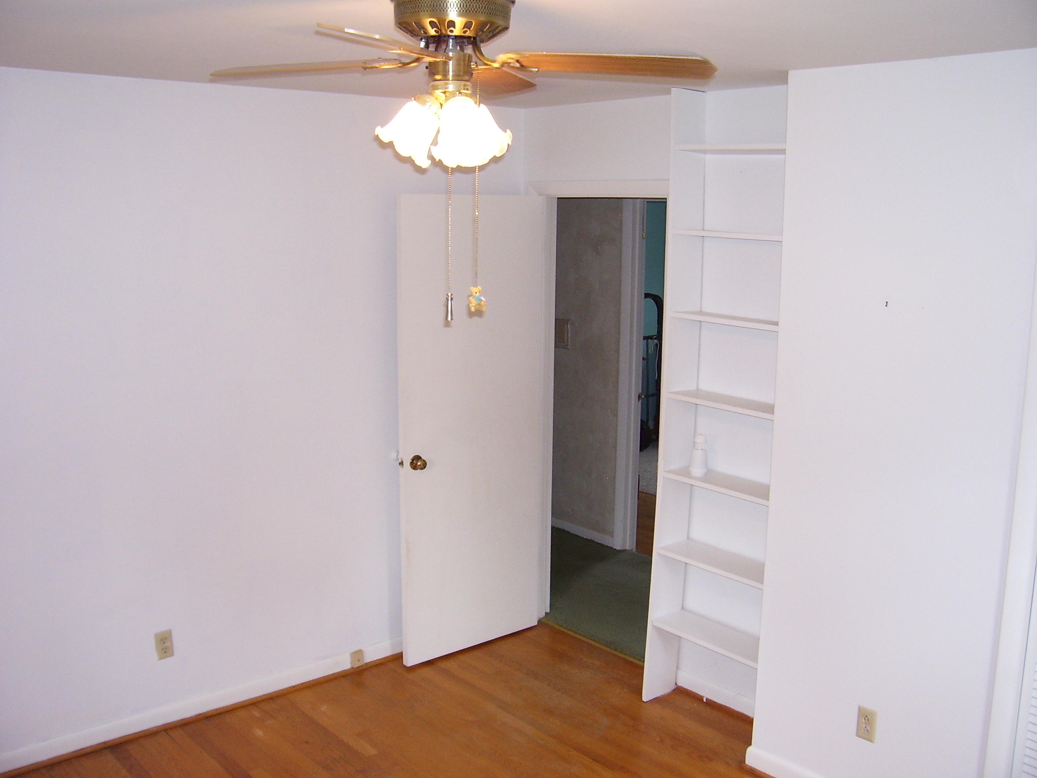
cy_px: 389
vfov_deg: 41.8
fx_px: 1019
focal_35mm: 34
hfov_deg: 54.0
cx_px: 518
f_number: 2.7
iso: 125
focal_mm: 5.6
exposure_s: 1/60
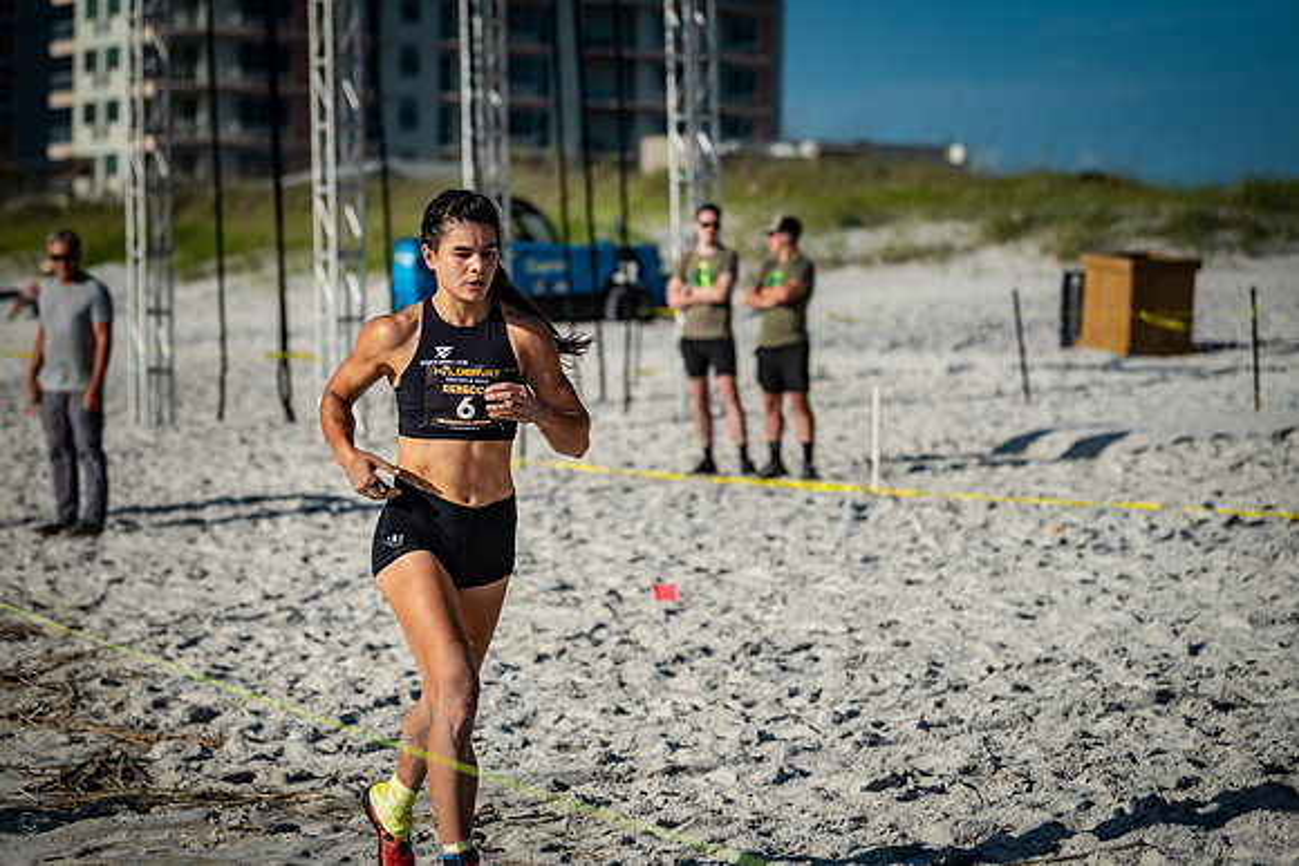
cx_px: 589
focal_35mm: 105
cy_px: 389
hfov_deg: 19.4
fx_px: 3795
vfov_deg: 13.0
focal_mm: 92
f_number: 2.8
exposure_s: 1/4000
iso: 320
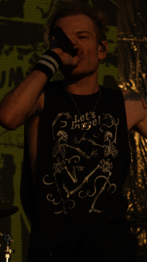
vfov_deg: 11.0
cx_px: 121
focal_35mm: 195
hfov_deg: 6.2
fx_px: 1351
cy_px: 126
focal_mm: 105
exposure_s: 1/1000
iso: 100
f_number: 8
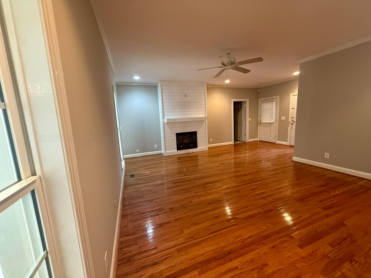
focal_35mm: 14
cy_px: 139
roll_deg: +3.0
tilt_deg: -8.0
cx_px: 186
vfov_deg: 85.7
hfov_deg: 102.1
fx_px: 150
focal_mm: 2.22
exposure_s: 1/60
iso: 500
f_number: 2.2
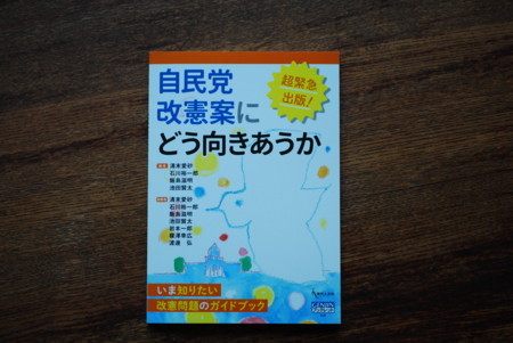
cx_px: 256
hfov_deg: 24.6
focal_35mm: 82
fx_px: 1177
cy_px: 172
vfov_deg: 16.6
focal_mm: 55
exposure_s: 1/80
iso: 200
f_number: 4.2
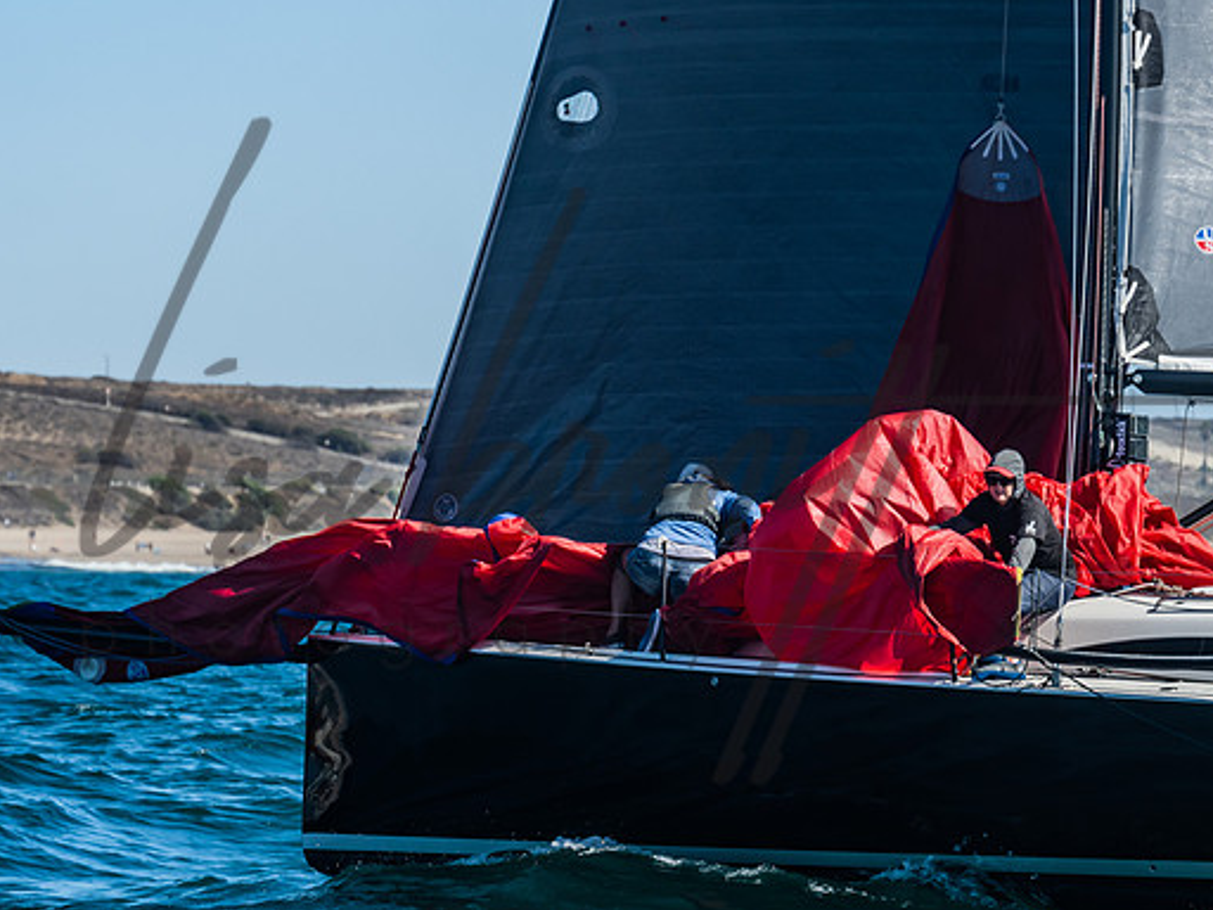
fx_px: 8760
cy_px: 525
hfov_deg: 7.9
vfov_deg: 5.9
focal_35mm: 250
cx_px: 671
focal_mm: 150
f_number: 6.3
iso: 160
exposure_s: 1/640
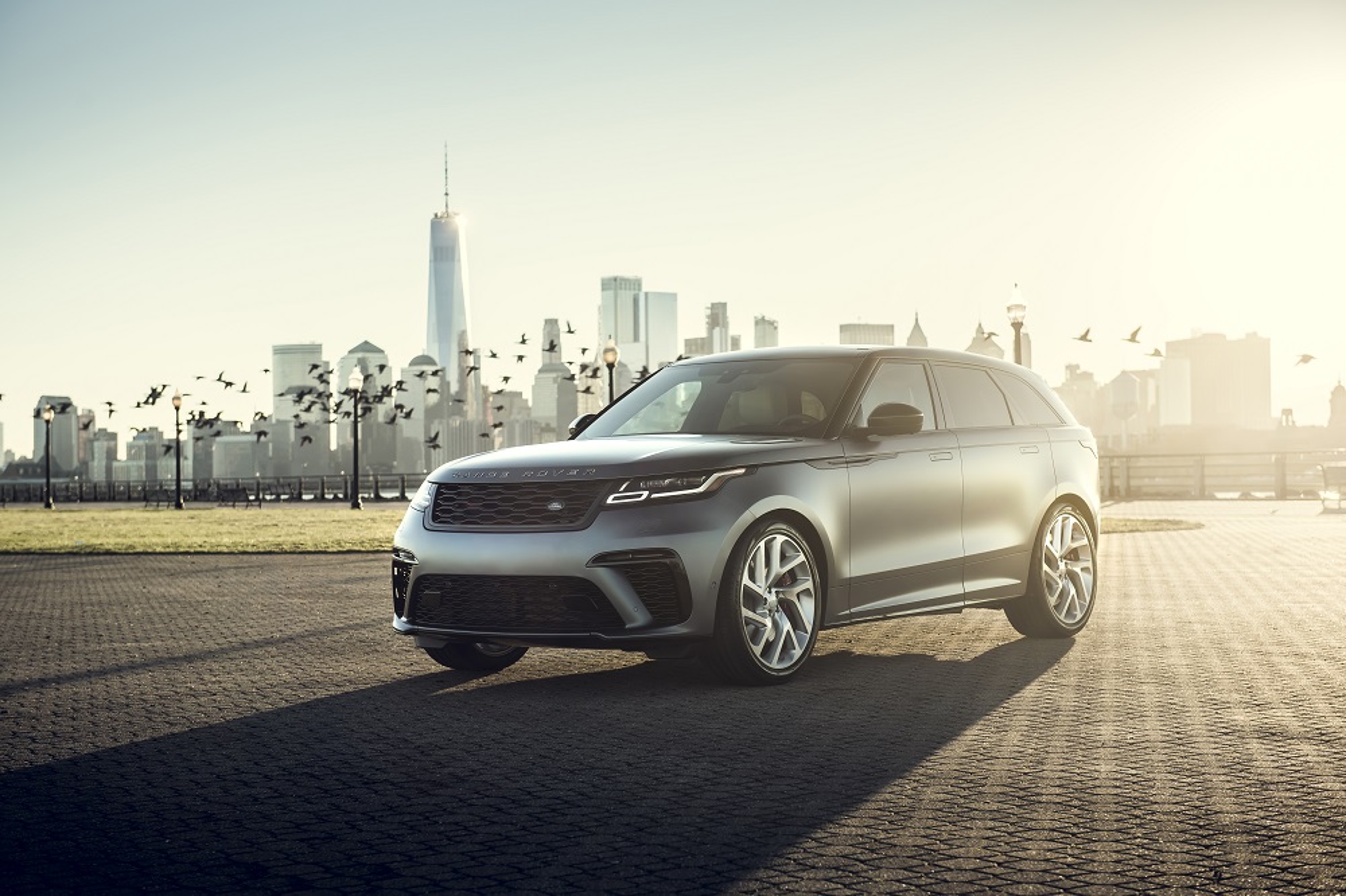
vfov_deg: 23.4
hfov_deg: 34.5
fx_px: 2168
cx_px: 673
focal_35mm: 58
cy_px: 448
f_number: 4
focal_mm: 58
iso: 31
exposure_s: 1/125
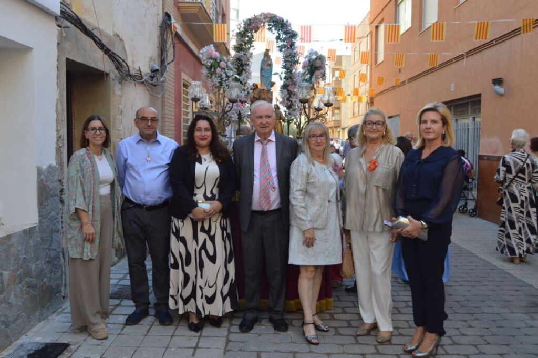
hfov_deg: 57.3
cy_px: 179
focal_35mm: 33
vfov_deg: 39.9
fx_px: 493
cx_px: 269
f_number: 5.6
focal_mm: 22
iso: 250
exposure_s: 1/125
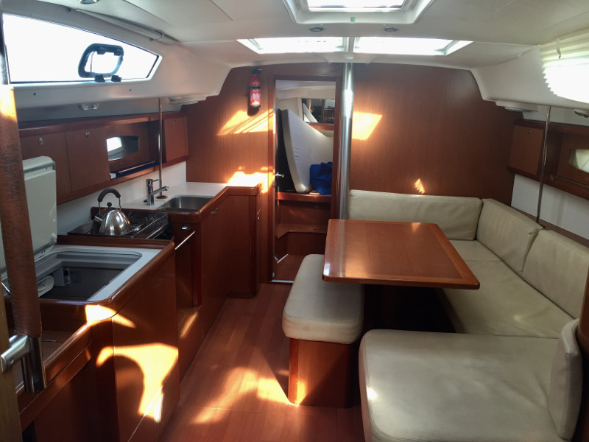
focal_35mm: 29
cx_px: 294
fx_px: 493
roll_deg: -1.6
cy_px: 221
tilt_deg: -13.8
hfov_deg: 61.7
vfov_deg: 48.2
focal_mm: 4.15
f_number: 2.2
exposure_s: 1/50
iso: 32
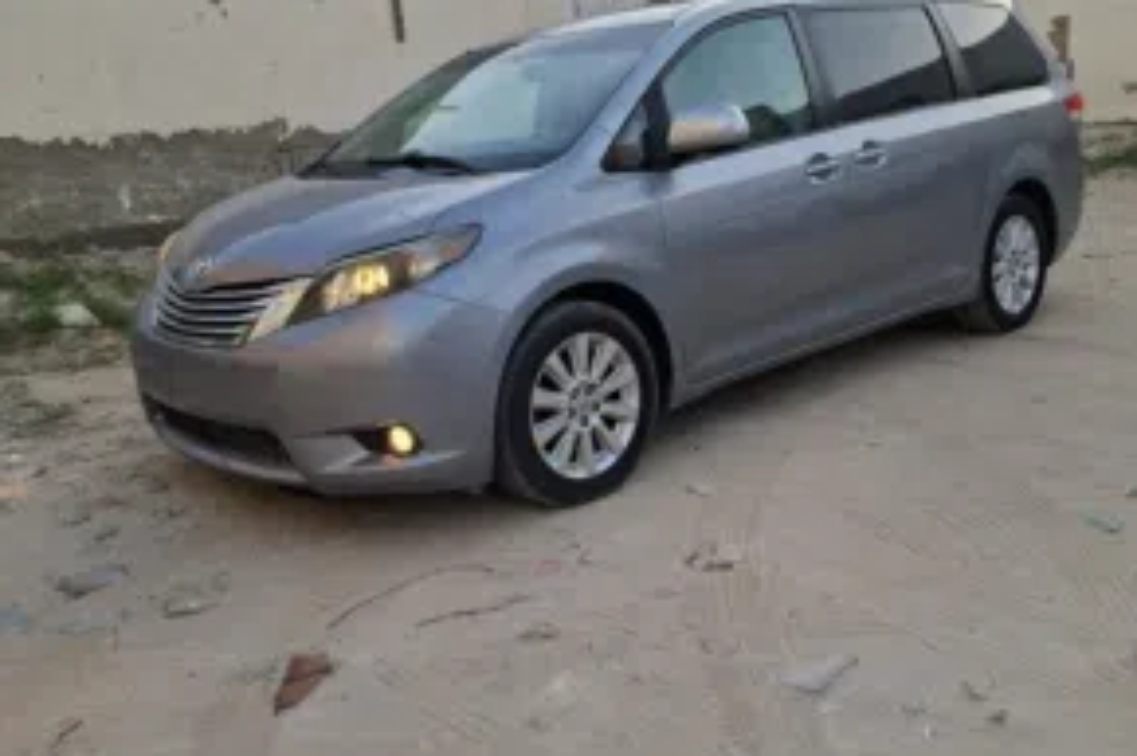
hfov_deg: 57.2
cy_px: 372
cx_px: 584
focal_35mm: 33
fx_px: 1042
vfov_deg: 39.9
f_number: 1.8
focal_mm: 5.54
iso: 50
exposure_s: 1/266
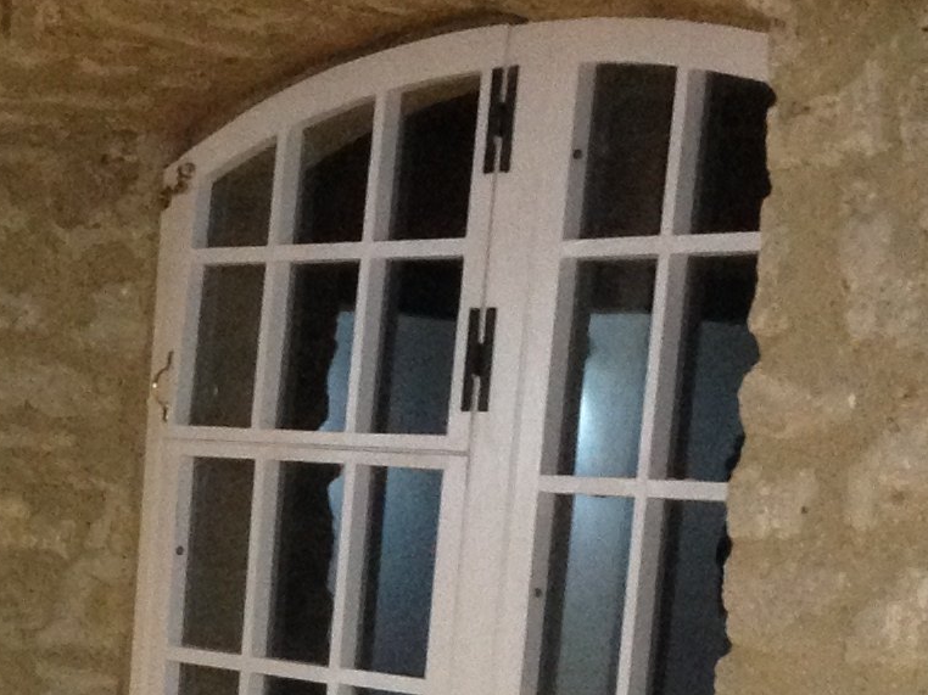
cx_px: -212
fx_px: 4020
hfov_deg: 12.8
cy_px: 920
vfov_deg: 9.7
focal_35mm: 150
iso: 200
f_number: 2.4
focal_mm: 4.28
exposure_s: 1/20
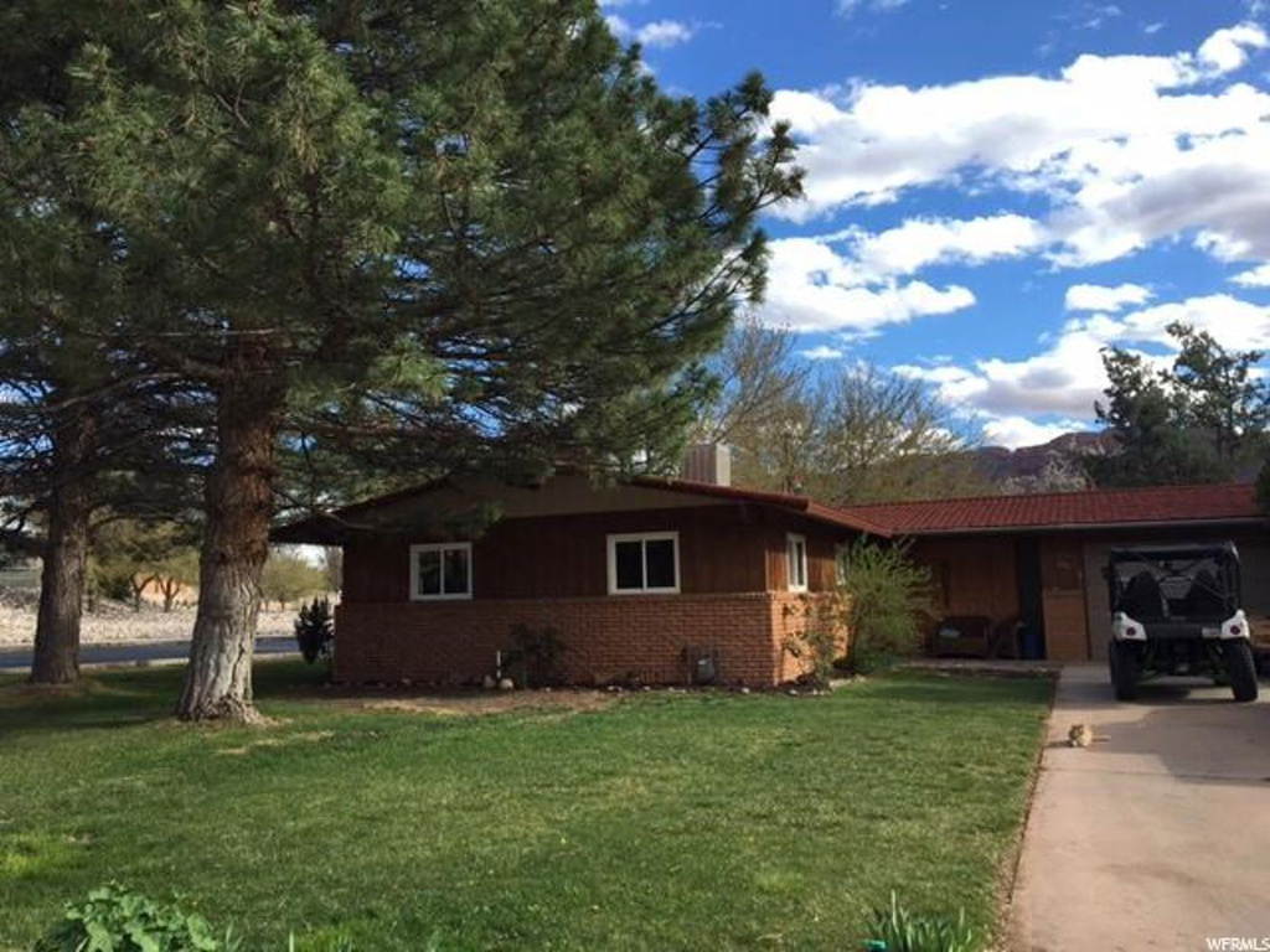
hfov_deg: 61.7
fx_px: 1064
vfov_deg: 48.2
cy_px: 476
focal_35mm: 29
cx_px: 635
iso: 25
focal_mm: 4.15
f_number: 2.2
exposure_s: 1/732
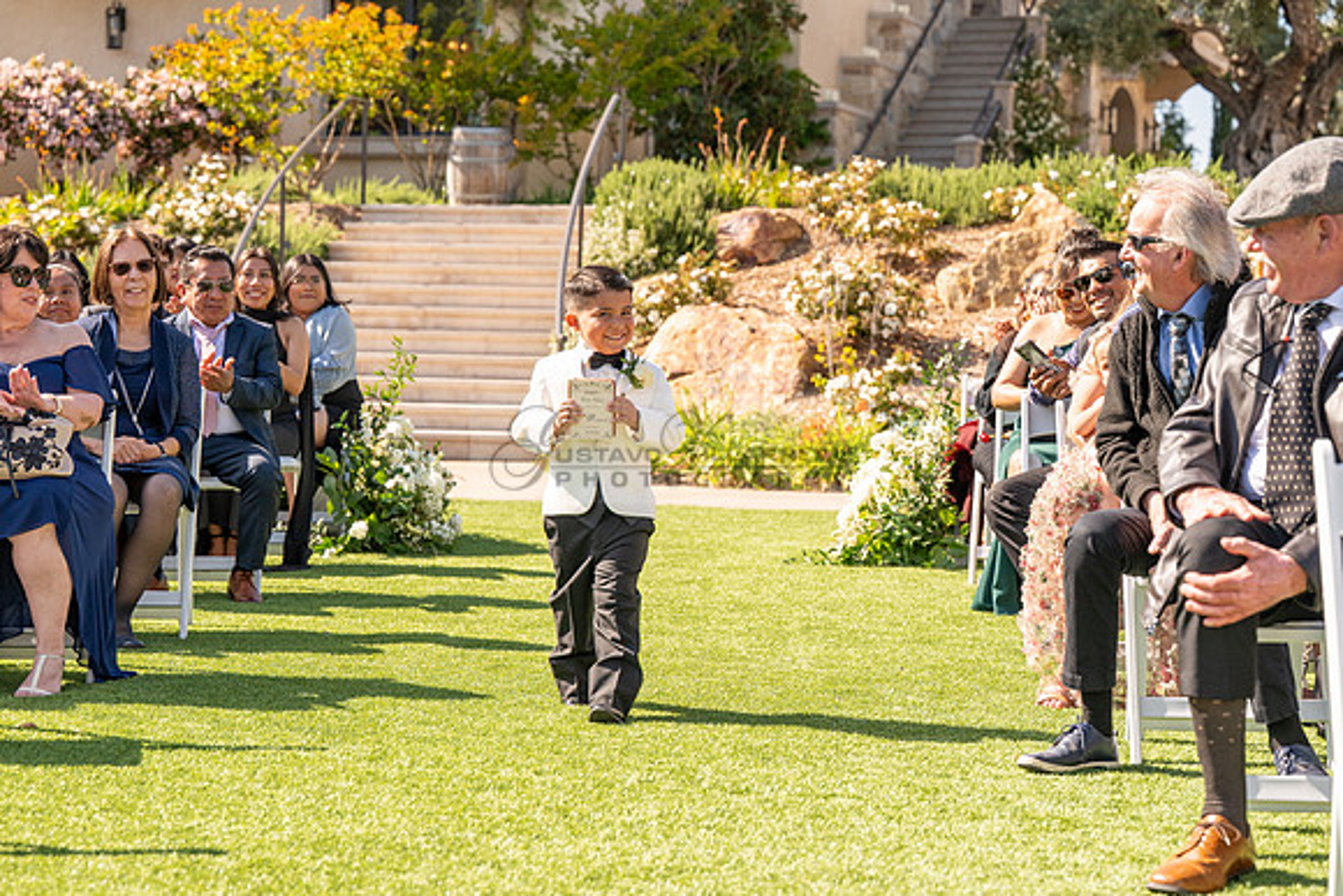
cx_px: 672
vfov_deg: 18.0
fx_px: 2836
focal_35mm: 76
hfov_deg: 26.6
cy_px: 448
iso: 200
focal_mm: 76
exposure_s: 1/1600
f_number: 4.5
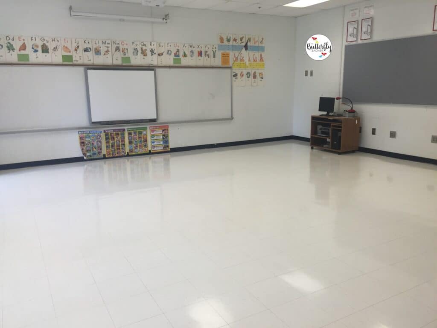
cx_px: 218
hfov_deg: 61.7
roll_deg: -0.6
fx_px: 366
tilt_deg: -11.3
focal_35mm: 29
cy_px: 164
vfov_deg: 48.2
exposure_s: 1/120
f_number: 2.2
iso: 50
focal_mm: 4.15
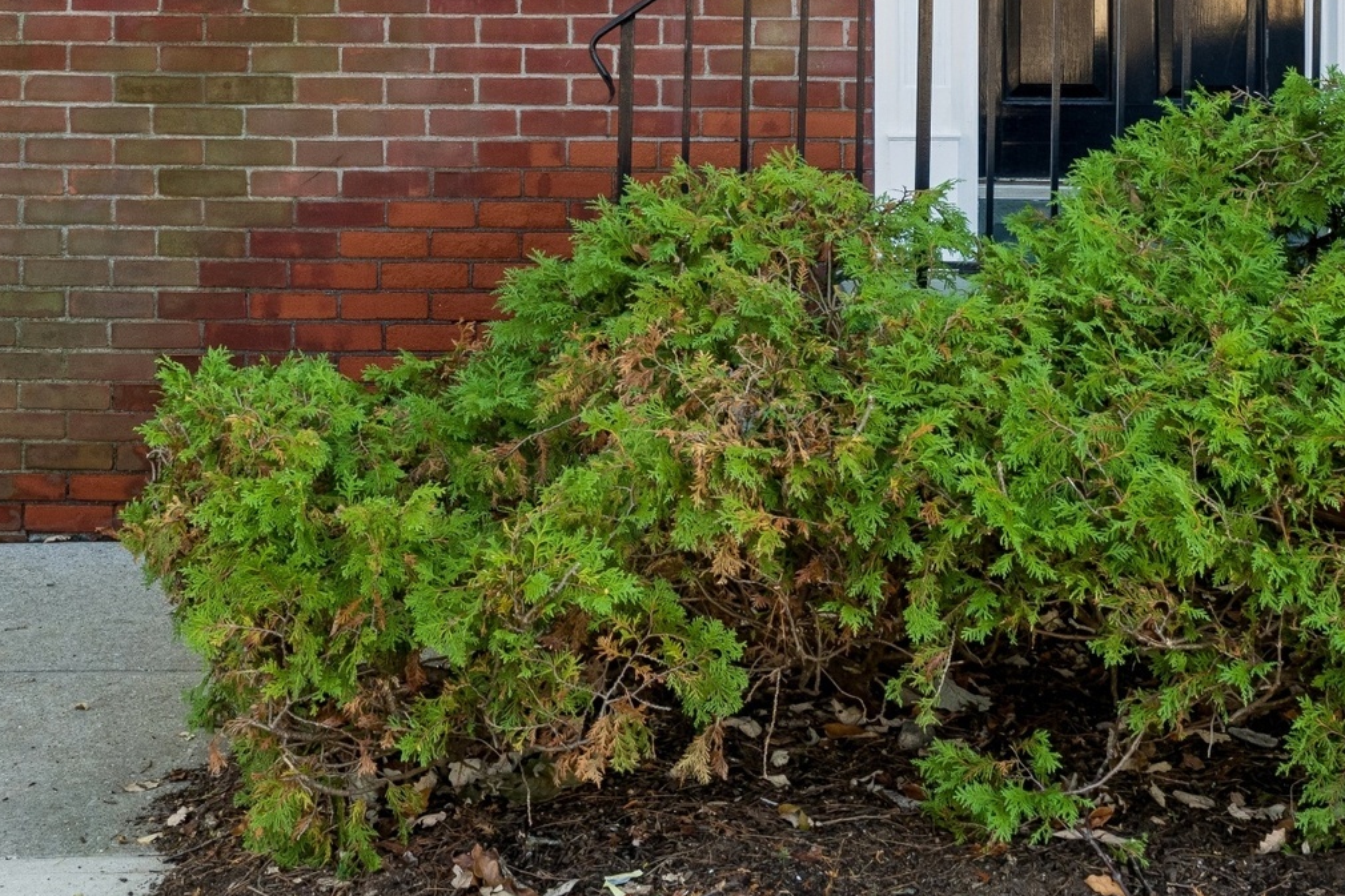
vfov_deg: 18.1
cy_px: -40
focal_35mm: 73
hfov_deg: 27.7
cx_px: 682
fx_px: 2727
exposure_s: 1/25
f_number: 13
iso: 400
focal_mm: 24
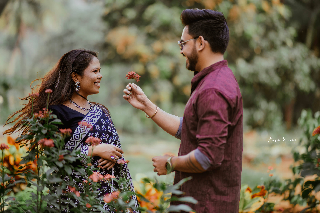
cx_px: 160
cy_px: 106
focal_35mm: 85
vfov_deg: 16.1
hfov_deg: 23.9
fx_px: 755
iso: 125
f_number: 1.4
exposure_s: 1/1250
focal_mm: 85
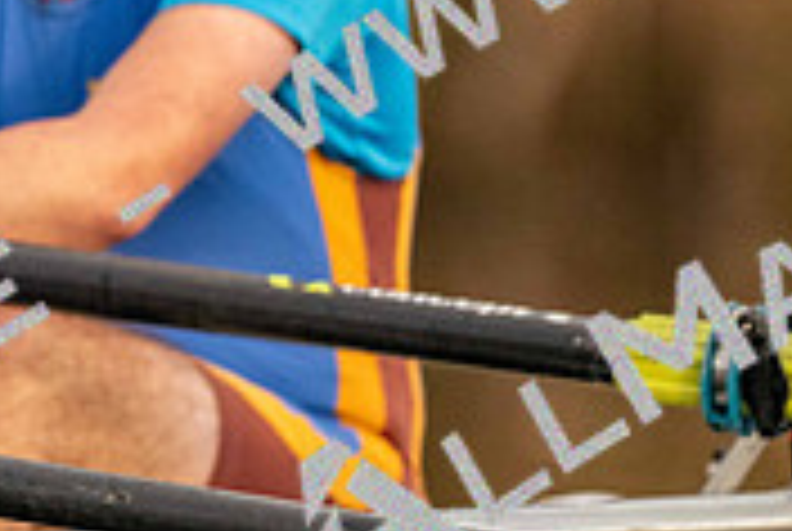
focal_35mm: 1974
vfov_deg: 0.7
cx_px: -86
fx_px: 43501
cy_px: 227
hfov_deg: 1.0
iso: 1800
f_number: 4
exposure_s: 1/2500
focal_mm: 600
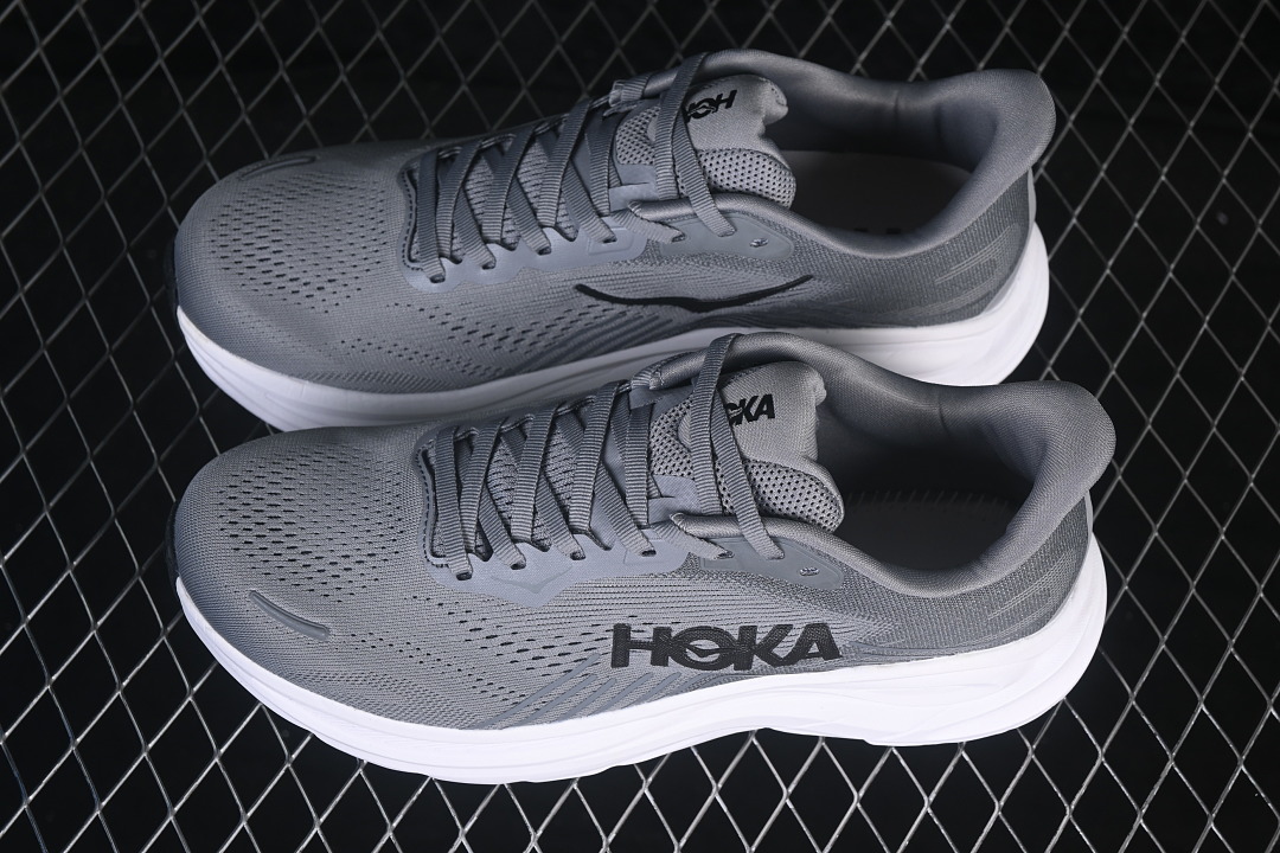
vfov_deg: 18.2
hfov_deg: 27.0
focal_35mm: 75
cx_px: 640
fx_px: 2666
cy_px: 426
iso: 160
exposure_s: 1/80
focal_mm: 50
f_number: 7.1
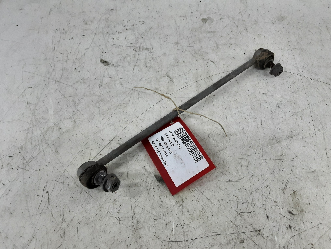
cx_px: 166
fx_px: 258
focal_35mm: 27
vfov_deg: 51.4
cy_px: 124
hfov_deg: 65.3
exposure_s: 1/50
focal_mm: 2.91
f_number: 1.9
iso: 100
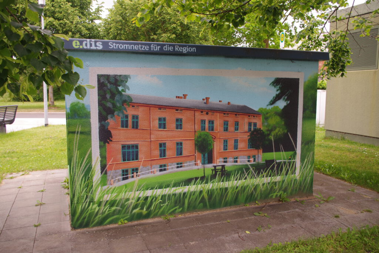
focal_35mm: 30
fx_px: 316
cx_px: 190
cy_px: 126
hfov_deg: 61.9
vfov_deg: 43.6
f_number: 5.6
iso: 100
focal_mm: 20
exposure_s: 1/60
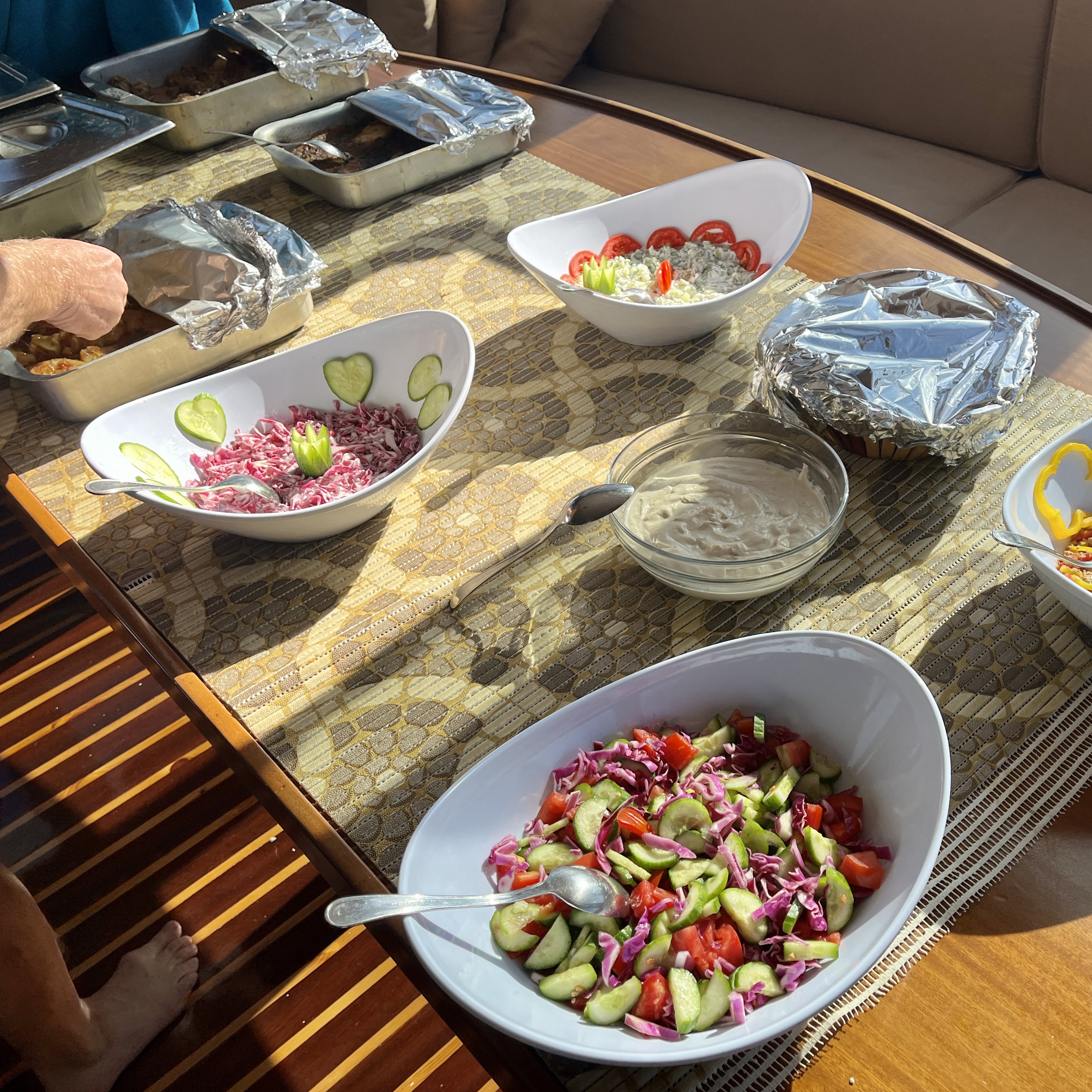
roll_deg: +2.9
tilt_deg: -40.9
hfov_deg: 52.0
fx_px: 1106
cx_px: 674
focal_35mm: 31
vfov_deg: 52.5
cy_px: 545
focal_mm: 5.1
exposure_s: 1/1018
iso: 50
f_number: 1.6
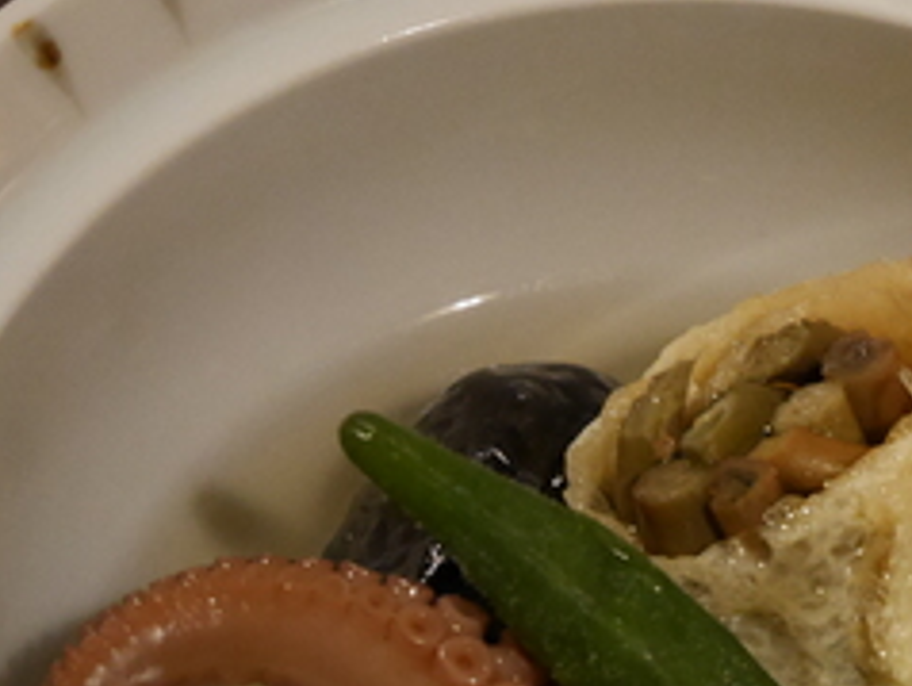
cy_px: 542
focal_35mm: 131
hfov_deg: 15.0
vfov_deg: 11.3
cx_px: 717
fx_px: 3455
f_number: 5.3
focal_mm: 26
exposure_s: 1/15
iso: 3200
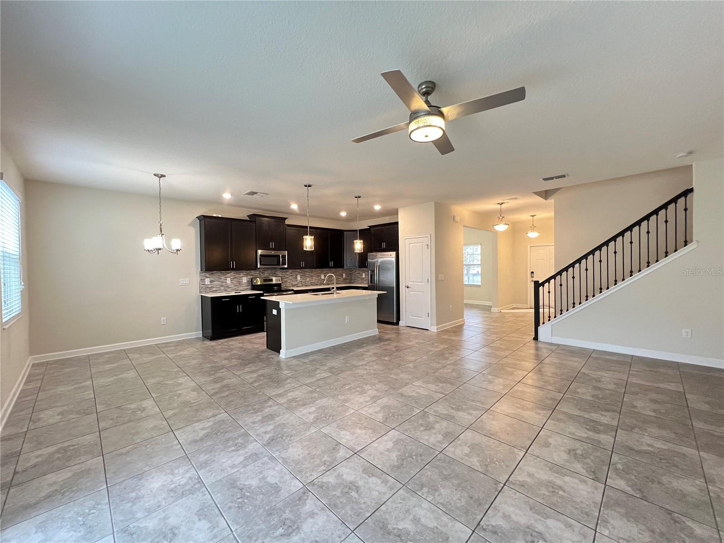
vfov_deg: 89.9
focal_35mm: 13
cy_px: 272
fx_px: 272
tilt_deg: -0.9
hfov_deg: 106.2
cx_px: 362
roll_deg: +1.3
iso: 400
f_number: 1.8
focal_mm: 1.57
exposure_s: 1/60
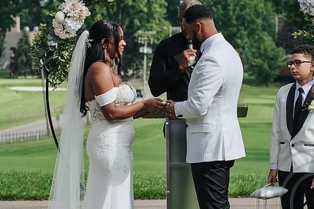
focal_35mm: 223
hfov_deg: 9.2
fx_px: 1944
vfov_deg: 6.2
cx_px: 171
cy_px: 63
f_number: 3.2
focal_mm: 50
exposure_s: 1/1600
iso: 125
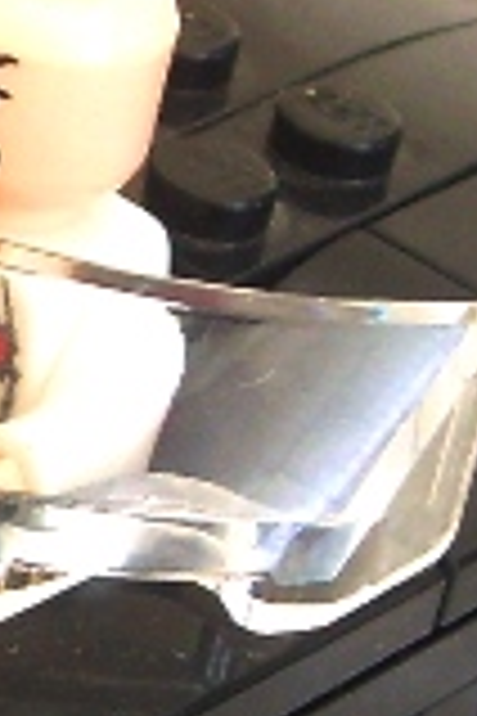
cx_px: -549
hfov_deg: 7.2
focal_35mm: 183
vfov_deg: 11.0
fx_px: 3637
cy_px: 865
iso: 50
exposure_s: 1/1.25
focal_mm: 5.8
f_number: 2.8
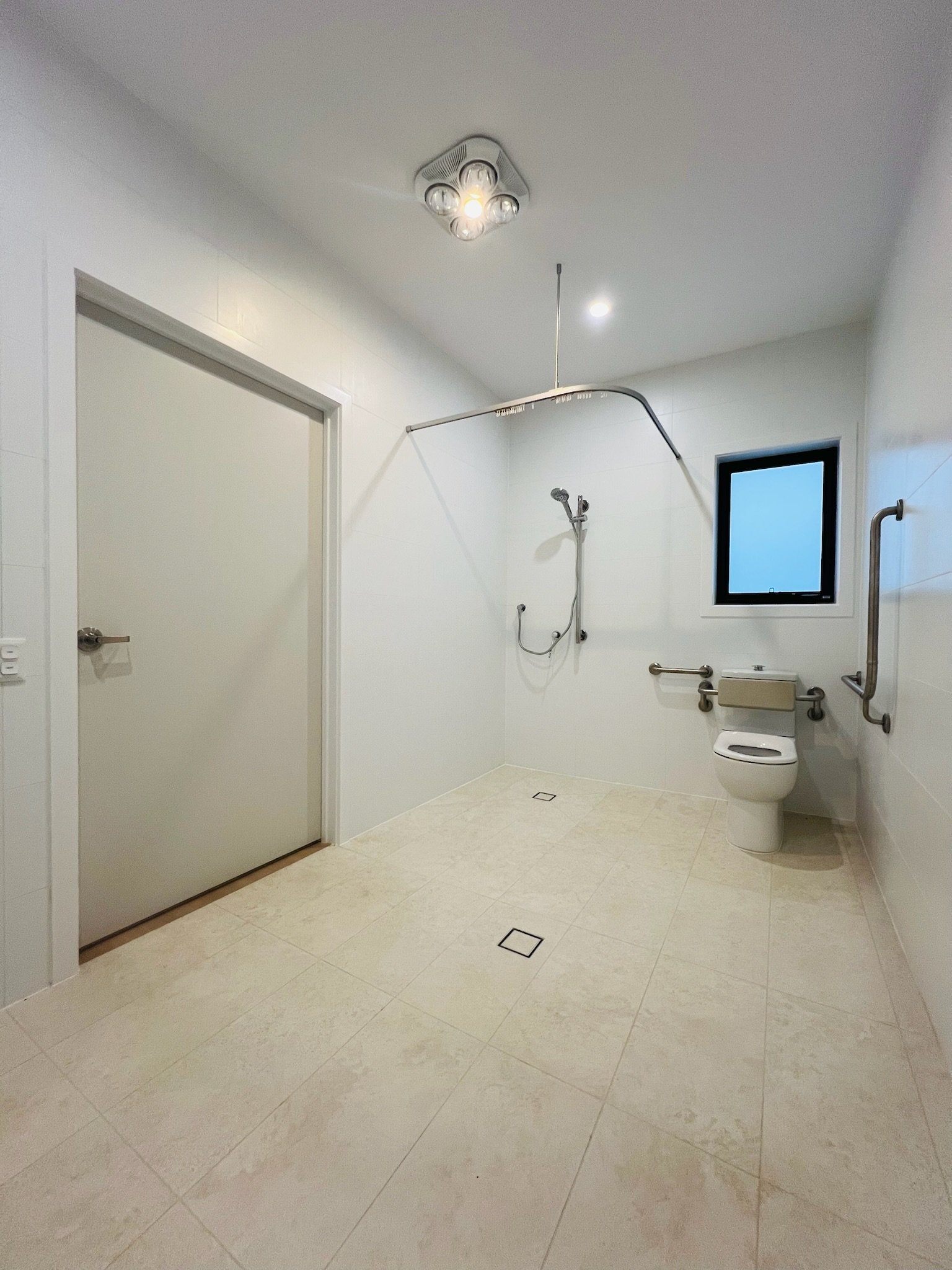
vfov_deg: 106.2
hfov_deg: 89.9
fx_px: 477
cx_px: 476
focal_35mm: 13
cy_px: 635
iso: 125
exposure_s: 1/100
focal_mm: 1.57
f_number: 1.8
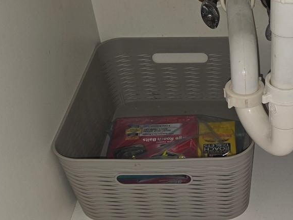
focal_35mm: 64
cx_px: 255
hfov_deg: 29.2
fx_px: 542
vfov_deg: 22.7
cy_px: 167
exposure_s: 1/60
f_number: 1.8
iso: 50
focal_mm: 5.4
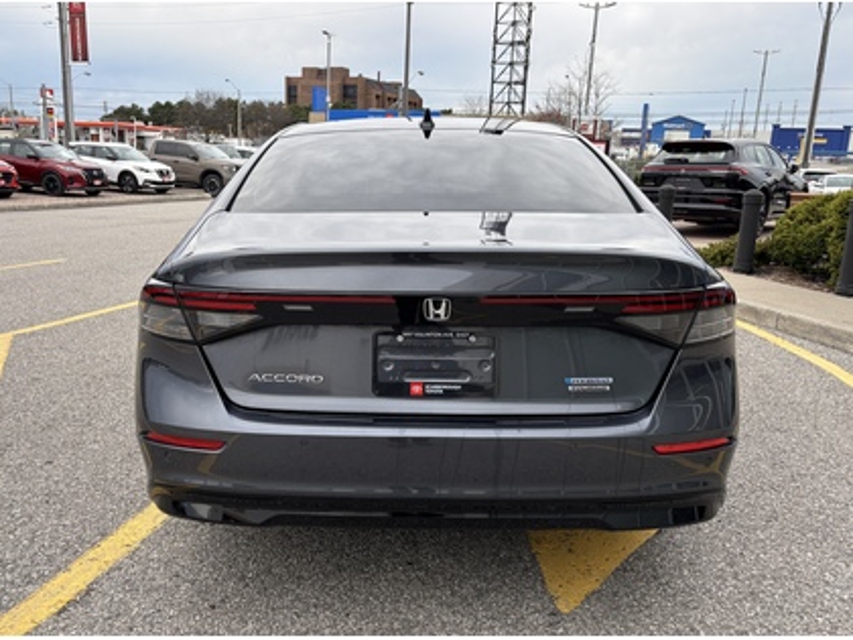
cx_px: 426
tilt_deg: -13.4
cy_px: 320
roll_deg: -2.6
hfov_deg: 67.3
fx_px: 641
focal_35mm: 26
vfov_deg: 53.1
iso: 50
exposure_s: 1/707
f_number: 1.6
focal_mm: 5.96
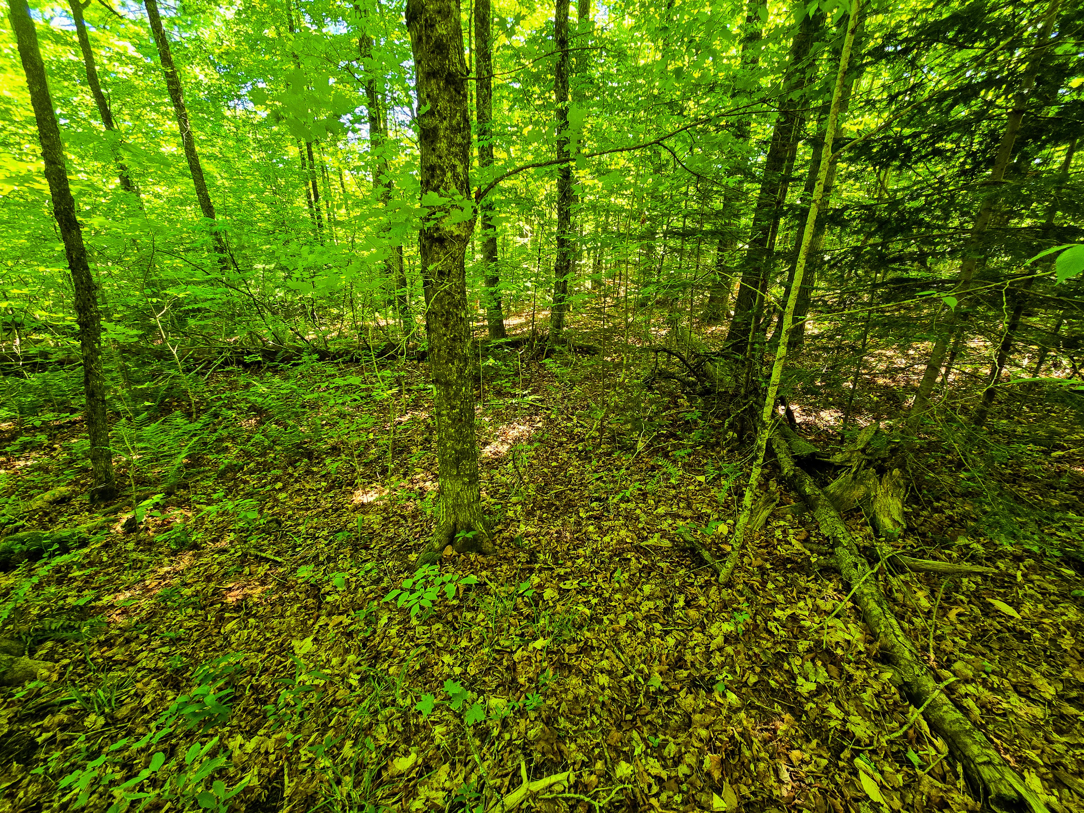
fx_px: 407
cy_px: 406
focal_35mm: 13
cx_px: 542
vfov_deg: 89.9
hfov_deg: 106.2
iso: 125
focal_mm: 2.2
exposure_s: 1/60
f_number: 2.2
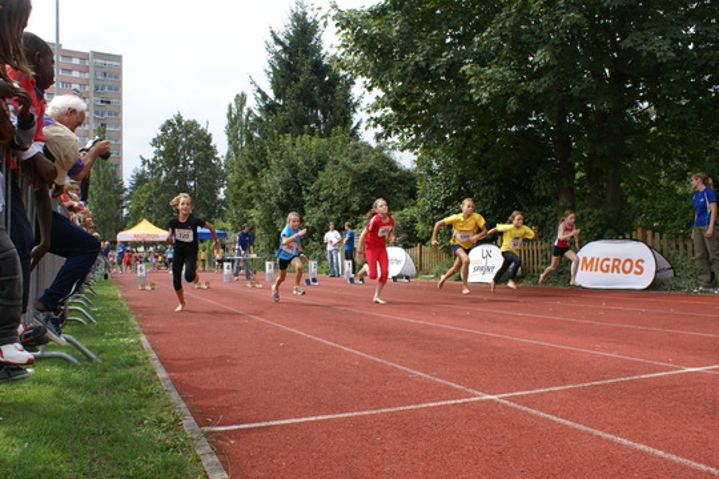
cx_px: 360
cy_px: 240
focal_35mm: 30
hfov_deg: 61.9
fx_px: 599
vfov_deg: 43.6
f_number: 5.6
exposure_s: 1/250
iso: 100
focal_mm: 20
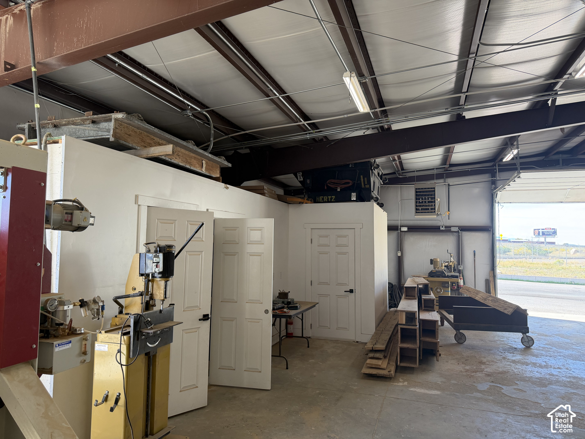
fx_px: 406
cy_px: 220
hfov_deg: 71.6
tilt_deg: +6.7
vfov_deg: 56.8
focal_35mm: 24
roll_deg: -0.2
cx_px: 292
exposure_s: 1/174
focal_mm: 6.76
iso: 125
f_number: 1.78
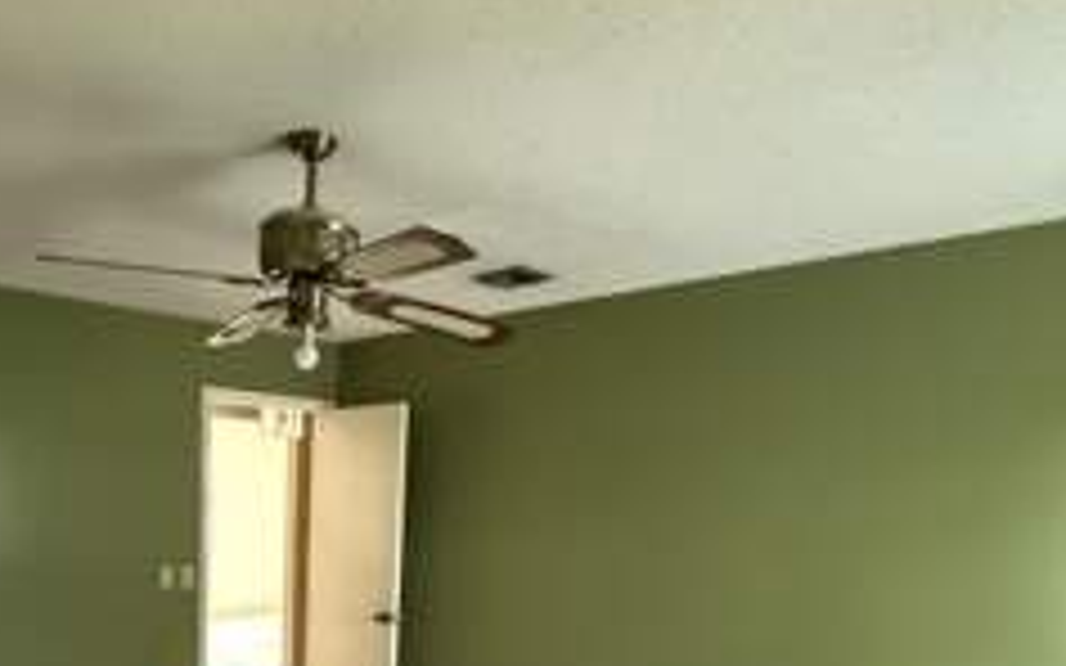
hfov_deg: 61.5
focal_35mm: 30
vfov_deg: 38.8
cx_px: 360
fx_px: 871
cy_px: 605
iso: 1250
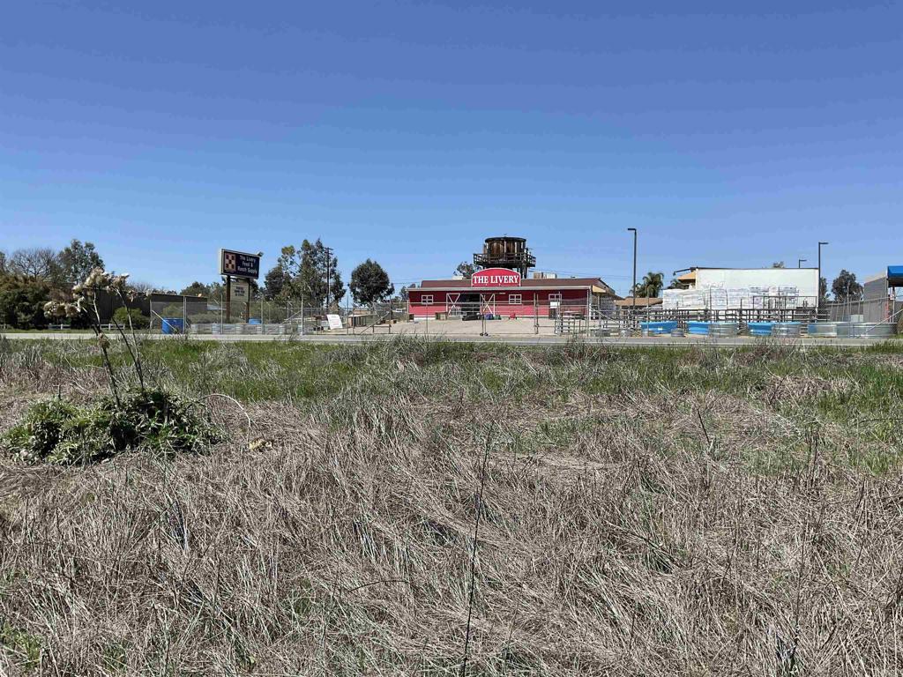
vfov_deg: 48.2
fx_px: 756
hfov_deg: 61.7
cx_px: 452
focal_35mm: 29
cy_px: 338
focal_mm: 3
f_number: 1.8
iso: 16
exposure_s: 1/2227
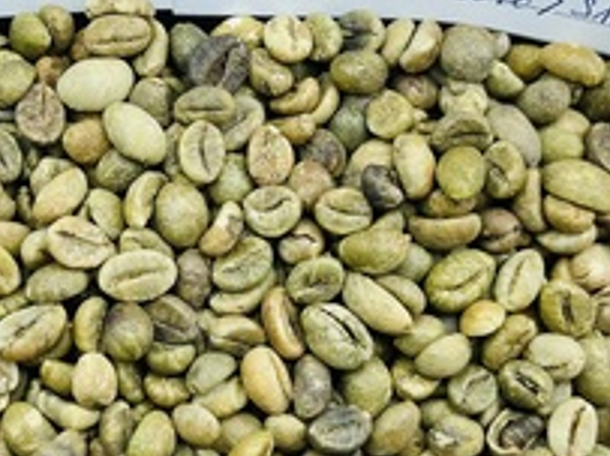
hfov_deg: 26.1
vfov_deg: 19.8
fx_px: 1303
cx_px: 162
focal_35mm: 74
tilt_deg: -85.8
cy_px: 285
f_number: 1.6
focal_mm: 5.1
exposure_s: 1/887
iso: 32
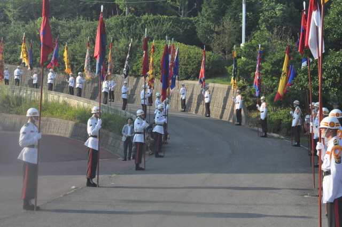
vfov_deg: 18.9
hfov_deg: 28.1
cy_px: 114
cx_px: 171
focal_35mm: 72
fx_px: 683
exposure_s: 1/2000
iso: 2500
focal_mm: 48
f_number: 9
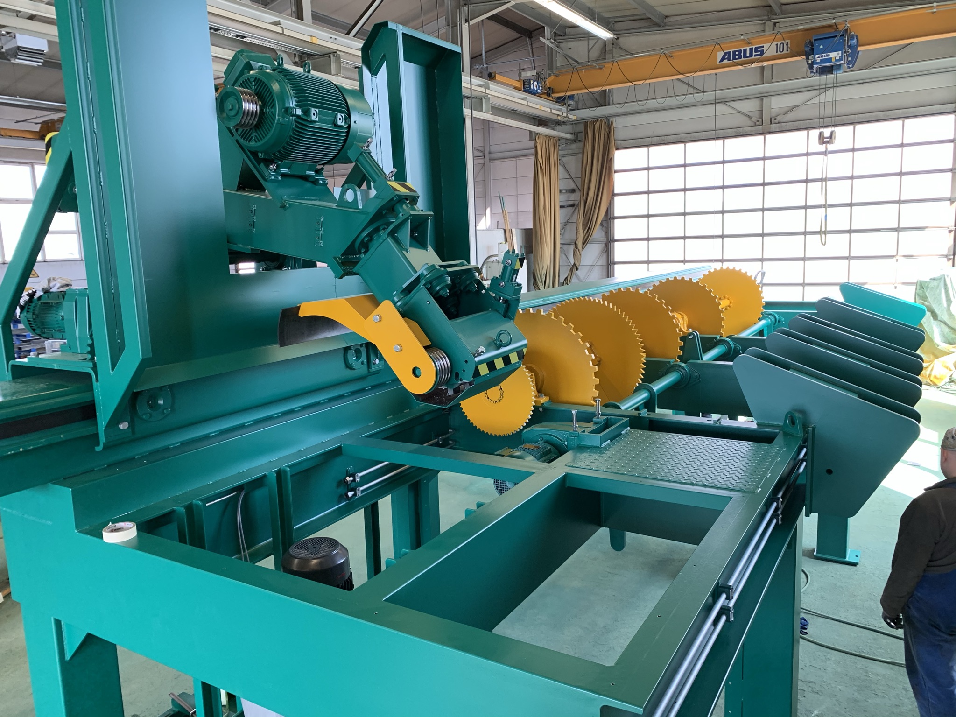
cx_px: 478
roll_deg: +2.1
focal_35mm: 26
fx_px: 718
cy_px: 358
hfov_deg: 67.3
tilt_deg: -9.3
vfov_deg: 53.1
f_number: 1.8
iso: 100
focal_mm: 4.25
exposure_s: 1/80
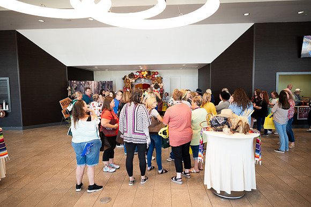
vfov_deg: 53.2
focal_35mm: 24
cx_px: 156
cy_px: 104
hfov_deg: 73.7
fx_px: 207
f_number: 1.8
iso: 400
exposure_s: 1/200
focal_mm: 24
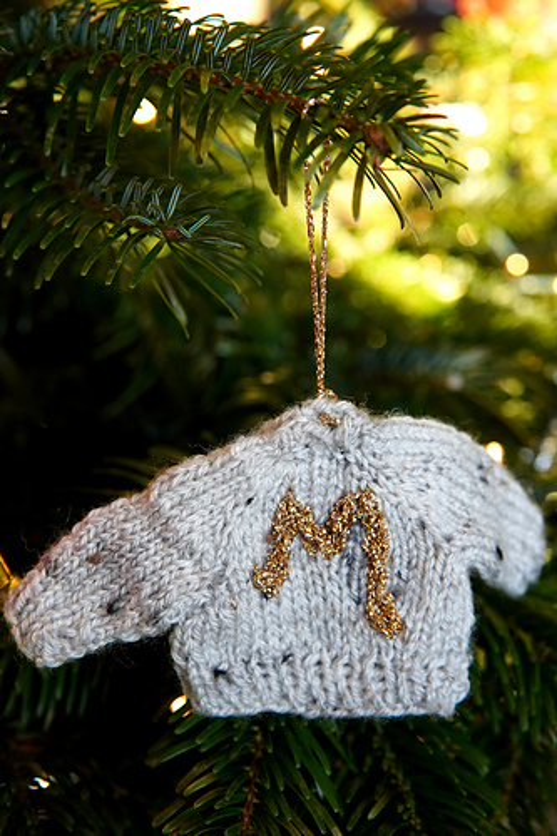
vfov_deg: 43.6
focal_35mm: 45
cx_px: 278
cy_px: 418
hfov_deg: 29.8
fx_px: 1045
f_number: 4
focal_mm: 30
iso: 800
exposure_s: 1/160
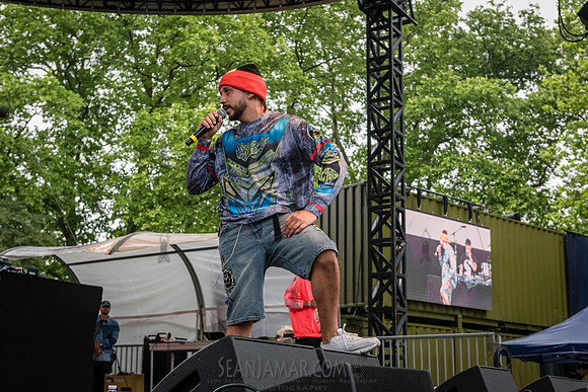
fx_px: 835
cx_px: 283
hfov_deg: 38.8
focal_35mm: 51
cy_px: 196
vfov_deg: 26.5
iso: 2000
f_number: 4.5
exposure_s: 1/1600
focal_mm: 48
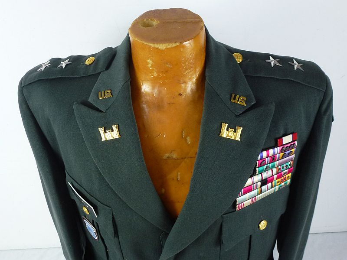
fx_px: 301
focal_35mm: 30
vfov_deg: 46.8
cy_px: 130
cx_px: 174
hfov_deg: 60.0
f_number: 3.5
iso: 200
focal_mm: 5.4
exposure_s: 1/60
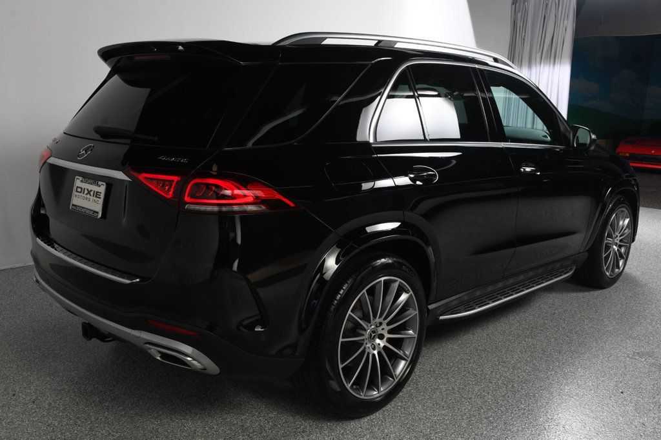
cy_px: 220
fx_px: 624
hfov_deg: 55.8
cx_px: 330
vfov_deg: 38.9
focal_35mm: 34
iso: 100
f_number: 10
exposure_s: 1/160
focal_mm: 23
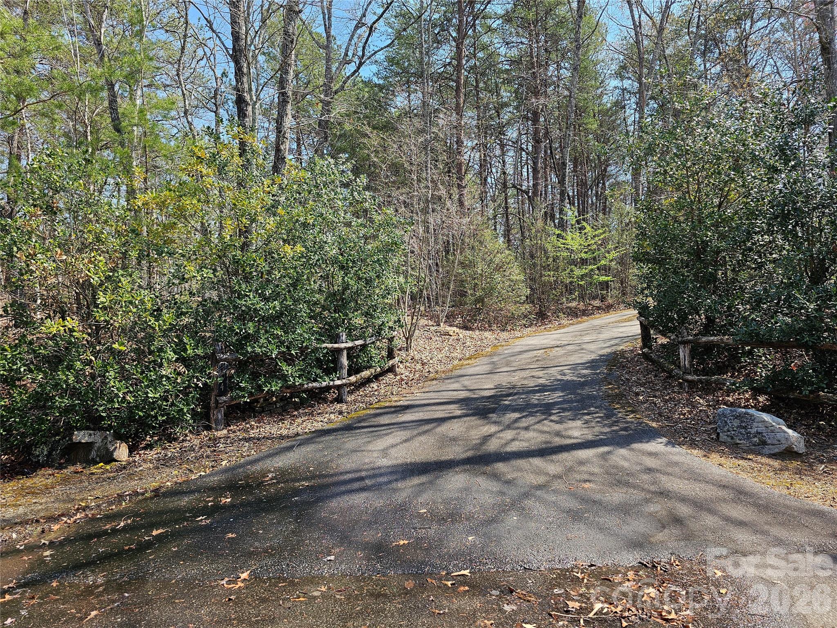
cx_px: 418
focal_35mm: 23
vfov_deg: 58.9
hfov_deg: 73.9
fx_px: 556
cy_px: 314
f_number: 1.7
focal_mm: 6.3
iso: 10
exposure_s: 1/202
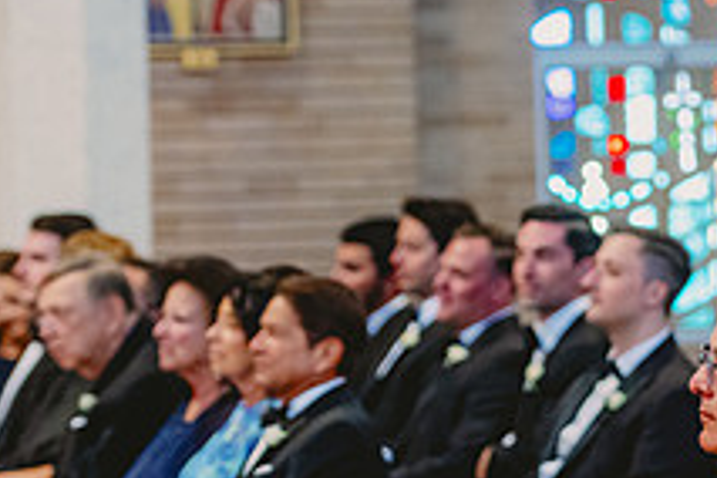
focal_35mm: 259
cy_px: 439
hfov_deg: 7.9
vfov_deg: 5.3
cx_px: 794
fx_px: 5158
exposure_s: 1/100
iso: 2000
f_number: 2.8
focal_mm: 95
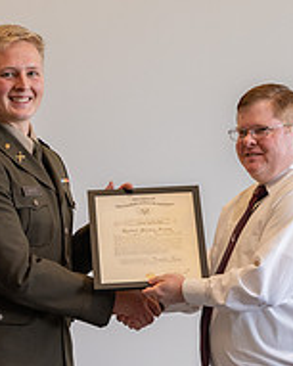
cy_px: 217
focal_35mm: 235
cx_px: 318
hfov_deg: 6.6
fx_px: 2545
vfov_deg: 8.2
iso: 500
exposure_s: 1/200
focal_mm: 70
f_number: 2.8
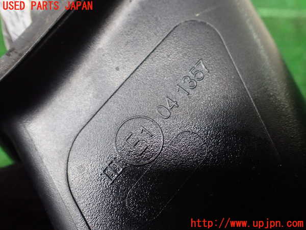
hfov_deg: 60.0
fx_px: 265
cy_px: 115
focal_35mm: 30
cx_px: 153
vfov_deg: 46.8
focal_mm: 5.4
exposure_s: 1/125
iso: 640
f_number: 2.3
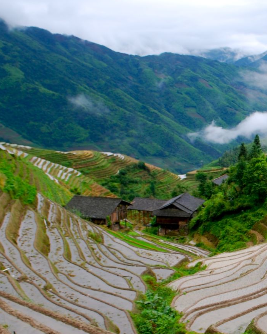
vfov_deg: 29.1
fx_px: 642
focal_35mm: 65
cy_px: 185
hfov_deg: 22.5
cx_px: 272
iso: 100
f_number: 5.6
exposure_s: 1/125
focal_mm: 20
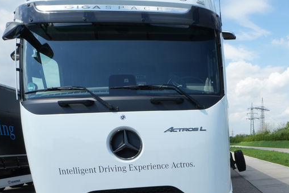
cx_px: 245
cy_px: 186
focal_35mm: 30
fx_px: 241
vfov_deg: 39.2
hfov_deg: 55.9
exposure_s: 1/125
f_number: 20
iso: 500
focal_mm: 12
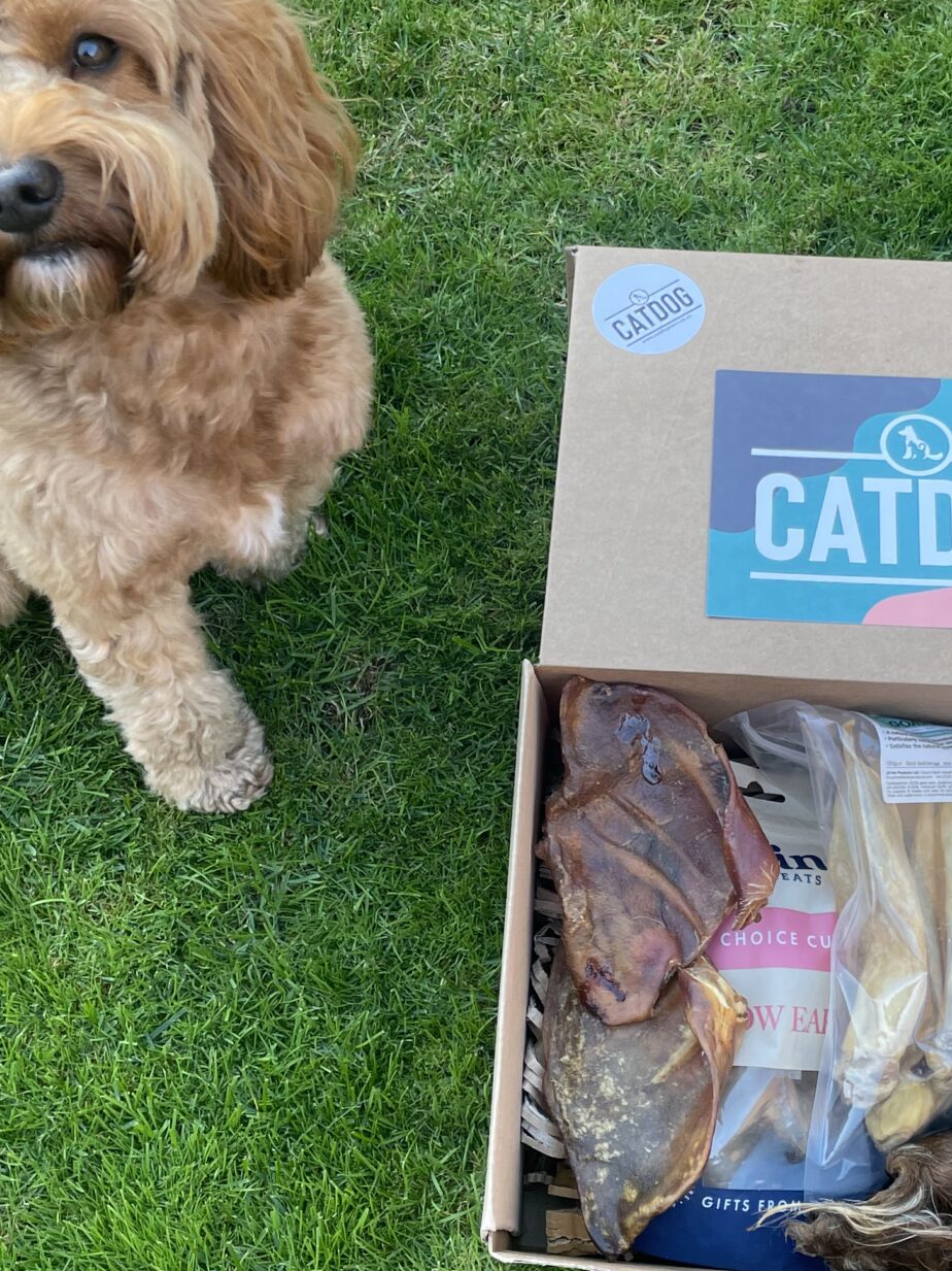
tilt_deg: -61.0
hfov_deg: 26.9
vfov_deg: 35.5
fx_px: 1981
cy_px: 575
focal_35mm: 54
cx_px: 635
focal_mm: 4.2
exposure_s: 1/121
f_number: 1.6
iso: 50
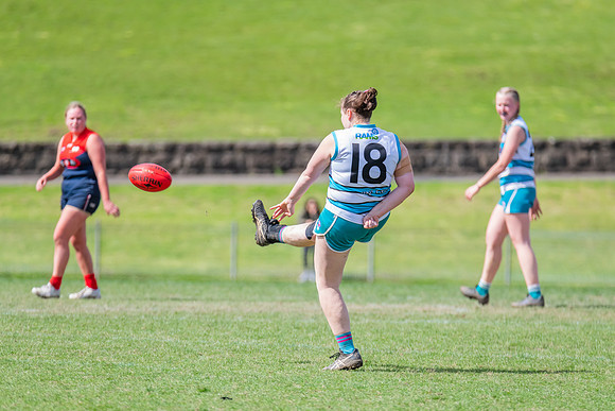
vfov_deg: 2.9
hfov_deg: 4.3
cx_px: 321
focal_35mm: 479
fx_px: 8193
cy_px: 214
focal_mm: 460
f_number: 8
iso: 800
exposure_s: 1/1600
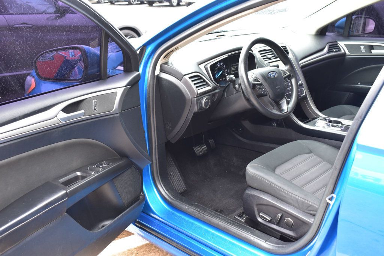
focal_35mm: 39
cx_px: 192
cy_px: 128
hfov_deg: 49.6
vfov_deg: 34.2
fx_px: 416
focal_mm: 26
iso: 400
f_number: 6.3
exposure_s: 1/20
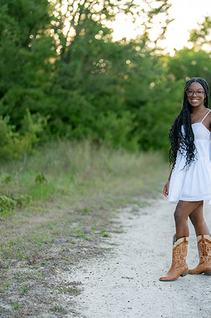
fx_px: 669
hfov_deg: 17.7
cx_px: 182
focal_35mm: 76
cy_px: 159
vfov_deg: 26.7
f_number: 1.2
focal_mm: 50
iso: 100
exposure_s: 1/1000
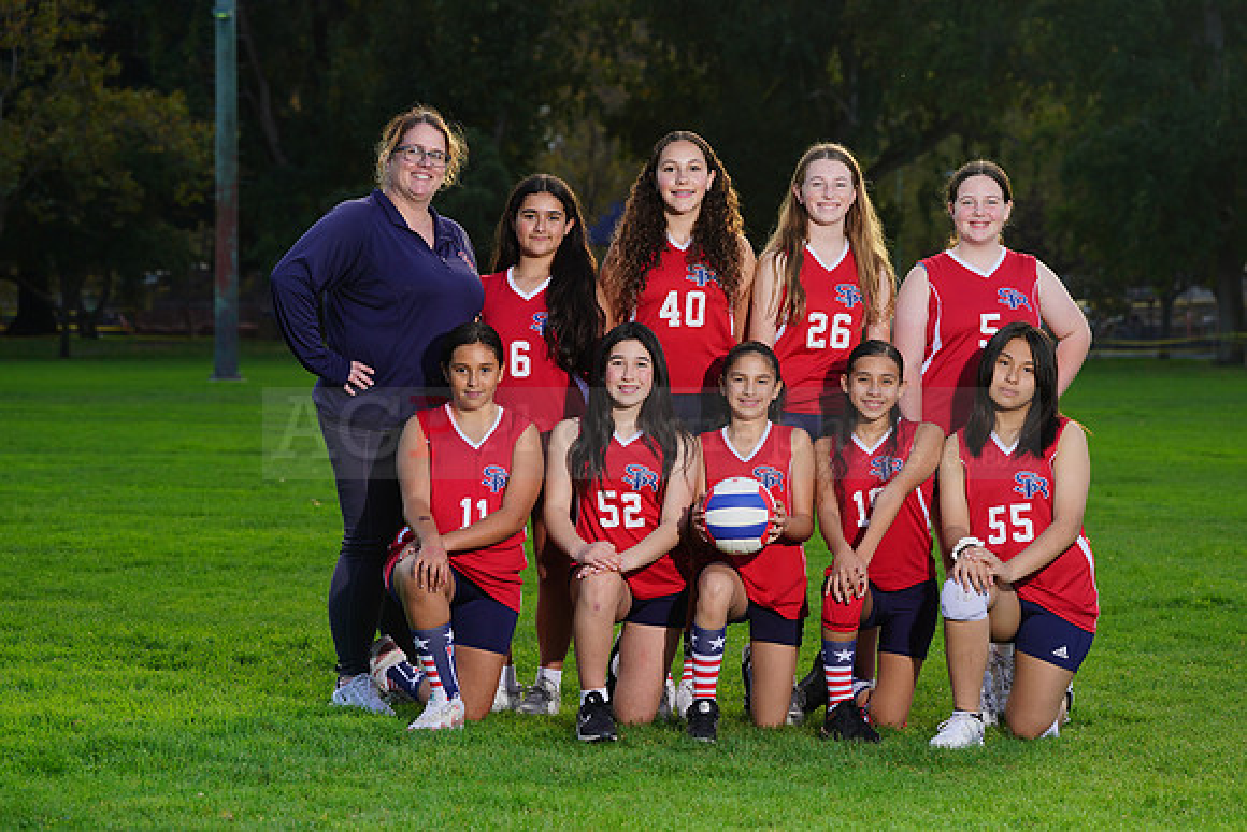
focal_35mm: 132
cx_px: 624
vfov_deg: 10.4
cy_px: 416
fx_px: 4573
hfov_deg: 15.5
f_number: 7.1
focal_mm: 132
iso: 160
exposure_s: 1/250
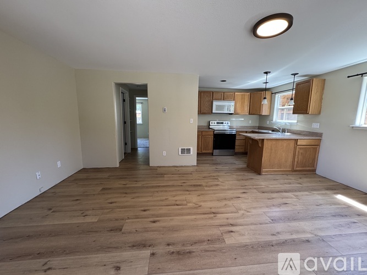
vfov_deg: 85.7
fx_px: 148
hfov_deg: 102.1
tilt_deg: -8.7
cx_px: 184
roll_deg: -0.6
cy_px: 138
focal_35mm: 14
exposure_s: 1/120
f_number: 2.2
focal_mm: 2.22
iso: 250
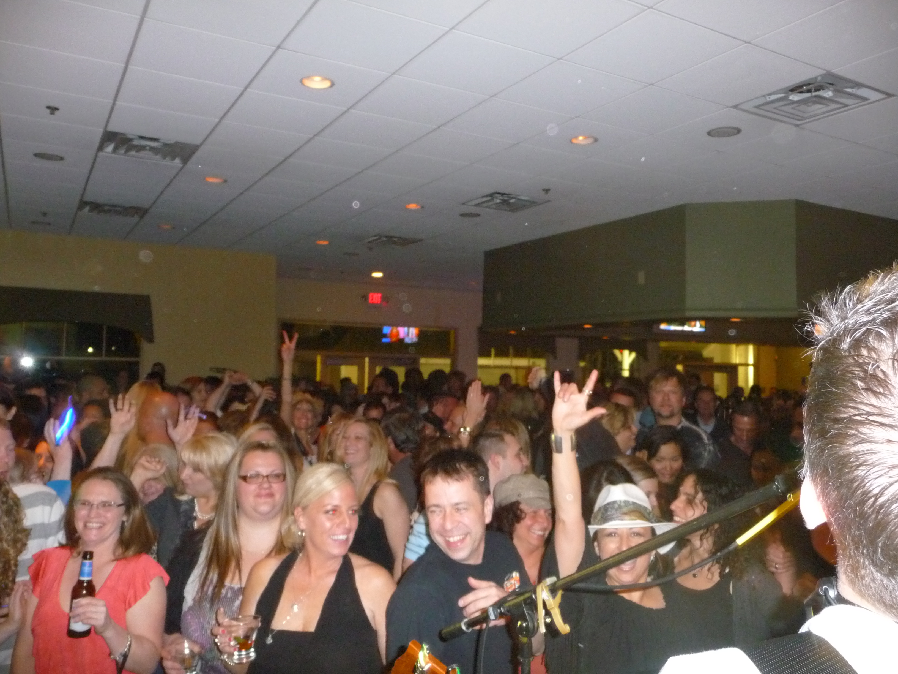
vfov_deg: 49.7
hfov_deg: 63.4
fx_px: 726
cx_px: 449
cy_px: 337
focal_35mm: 28
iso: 500
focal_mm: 4.7
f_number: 3.3
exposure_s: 1/8
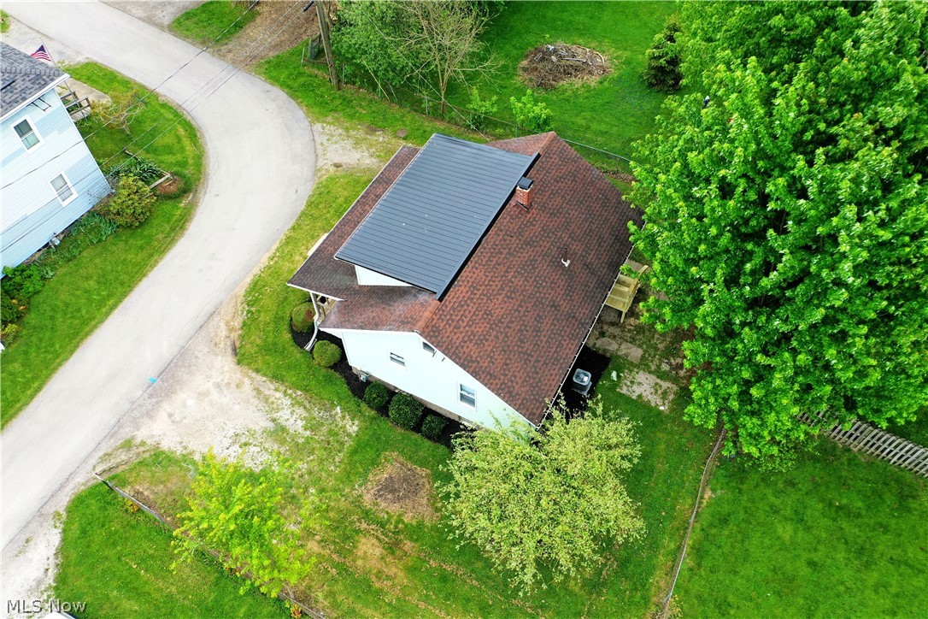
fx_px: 722
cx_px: 464
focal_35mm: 28
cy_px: 310
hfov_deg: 65.5
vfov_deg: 46.4
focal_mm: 10.26
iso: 100
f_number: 4
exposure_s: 1/100
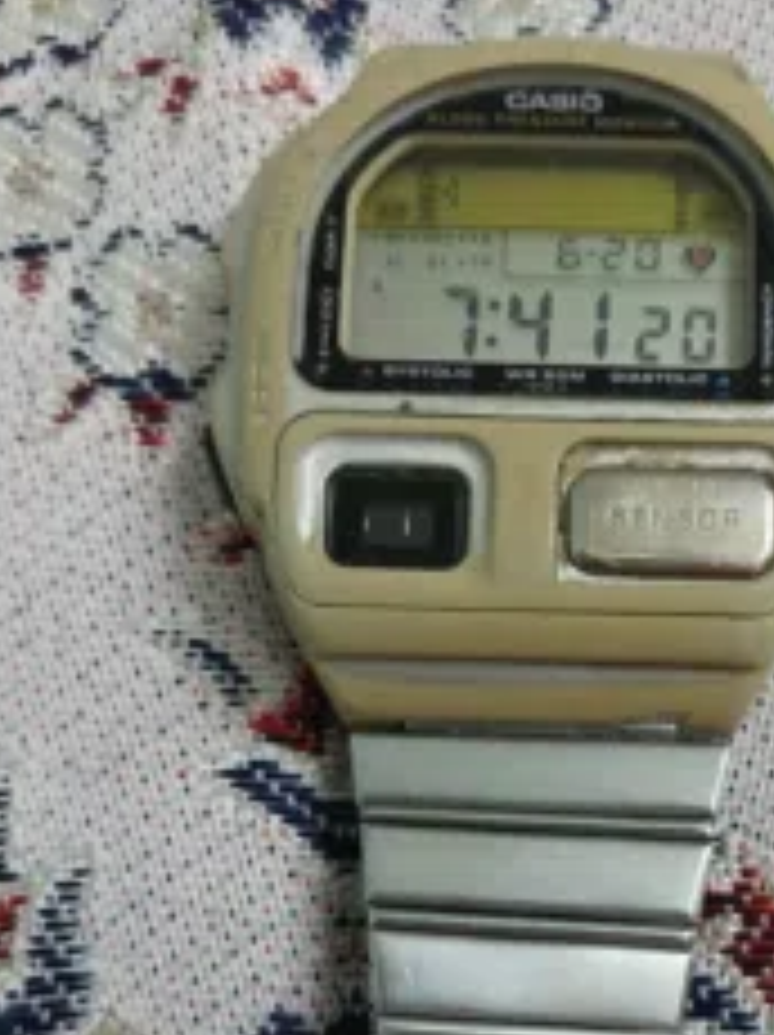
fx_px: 1404
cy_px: 806
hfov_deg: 30.5
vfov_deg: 39.1
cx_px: 540
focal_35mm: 47
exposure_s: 1/50
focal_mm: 3.98
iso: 250
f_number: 1.8
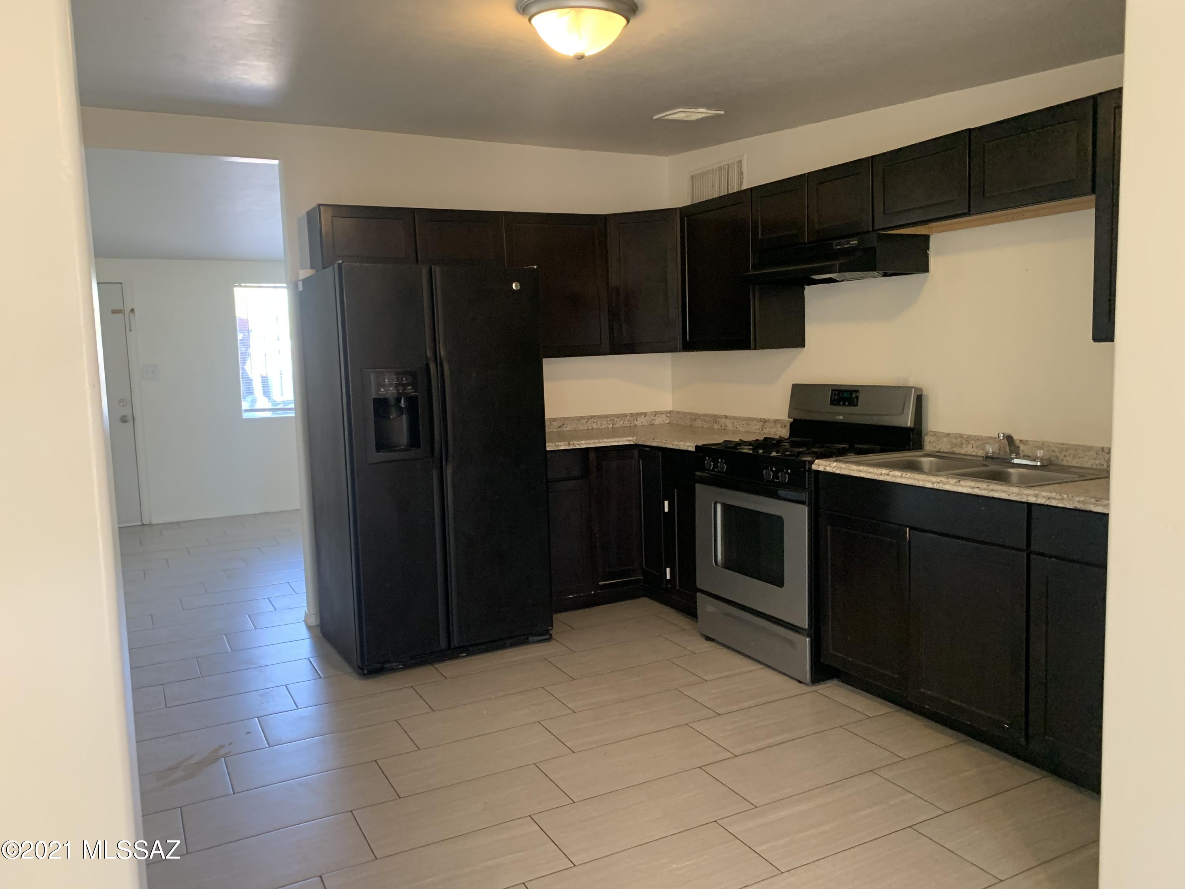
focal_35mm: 26
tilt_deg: -6.3
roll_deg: +2.2
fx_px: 890
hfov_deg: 67.3
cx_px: 592
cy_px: 444
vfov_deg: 53.1
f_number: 1.8
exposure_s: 1/60
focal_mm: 4.25
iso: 320
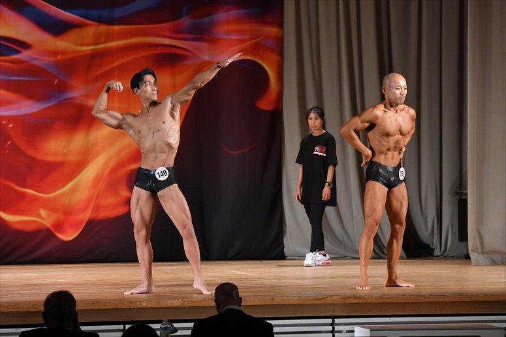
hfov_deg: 11.8
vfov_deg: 7.9
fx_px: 2445
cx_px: 253
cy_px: 168
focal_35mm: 174
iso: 3200
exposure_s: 1/400
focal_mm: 116
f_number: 5.6
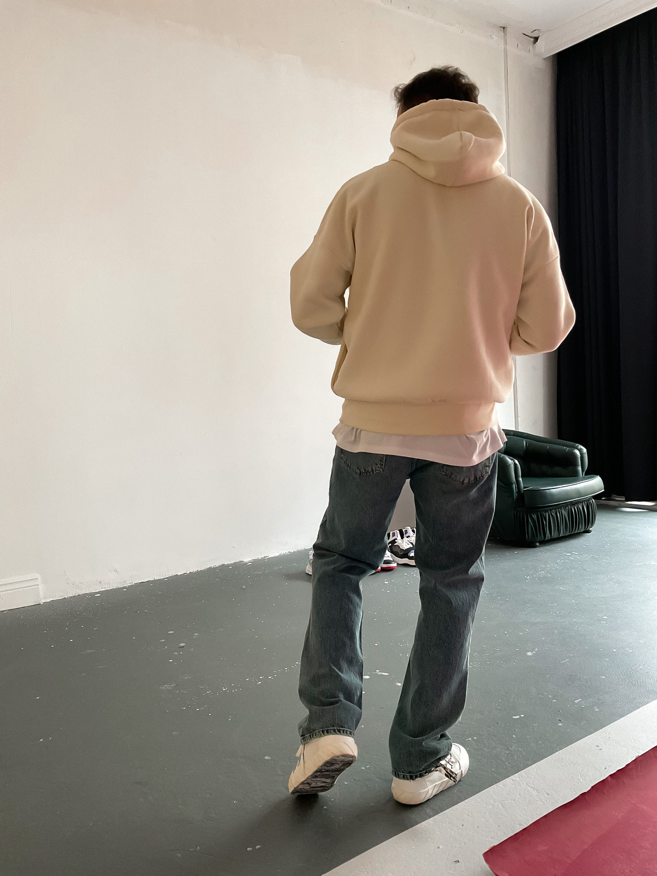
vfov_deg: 61.7
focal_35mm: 29
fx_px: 734
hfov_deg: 48.2
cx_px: 328
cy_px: 438
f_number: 1.8
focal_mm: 3
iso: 160
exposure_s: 1/60
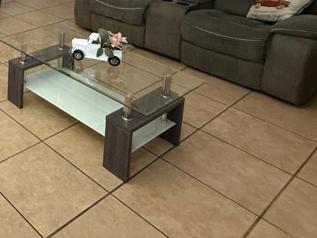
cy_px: -40
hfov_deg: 37.9
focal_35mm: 40
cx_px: -41
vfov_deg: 30.9
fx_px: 366
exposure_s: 1/120
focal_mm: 2.22
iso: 640
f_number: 2.2
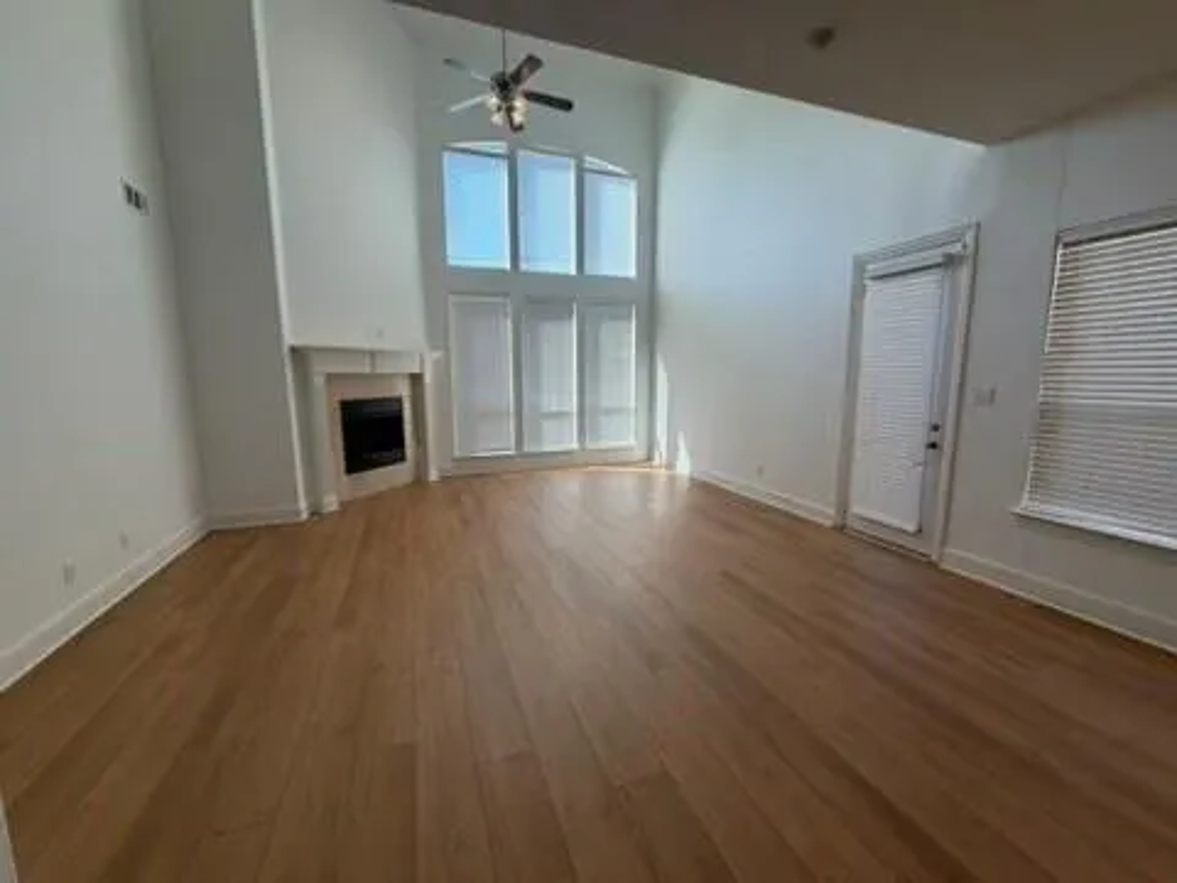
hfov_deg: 102.1
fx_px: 476
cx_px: 588
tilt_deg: -7.7
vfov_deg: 85.7
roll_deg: +0.0
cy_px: 442
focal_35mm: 14
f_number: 2.2
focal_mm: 2.22
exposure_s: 1/120
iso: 64
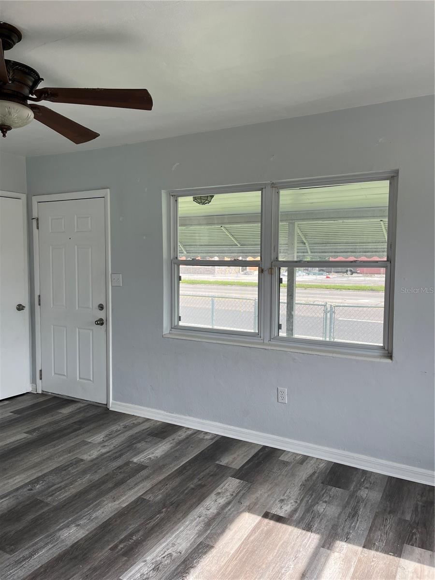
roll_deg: -1.8
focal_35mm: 26
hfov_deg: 53.1
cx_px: 218
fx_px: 436
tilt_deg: -4.9
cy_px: 290
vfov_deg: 67.3
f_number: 1.6
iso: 50
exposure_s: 1/577
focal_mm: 5.1
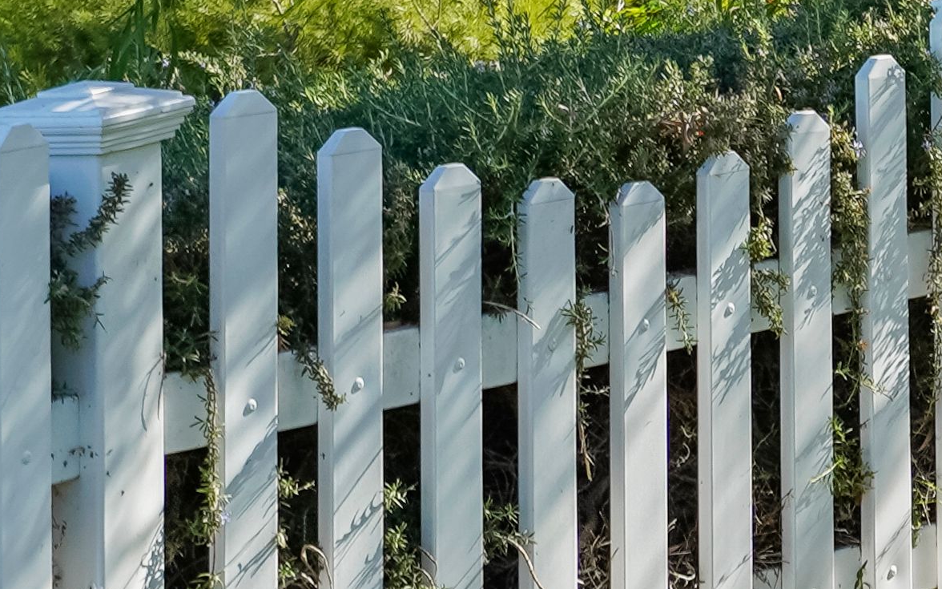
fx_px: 4672
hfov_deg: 10.2
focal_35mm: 182
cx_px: 2176
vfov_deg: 7.1
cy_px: -388
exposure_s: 1/100
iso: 100
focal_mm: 35
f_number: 8
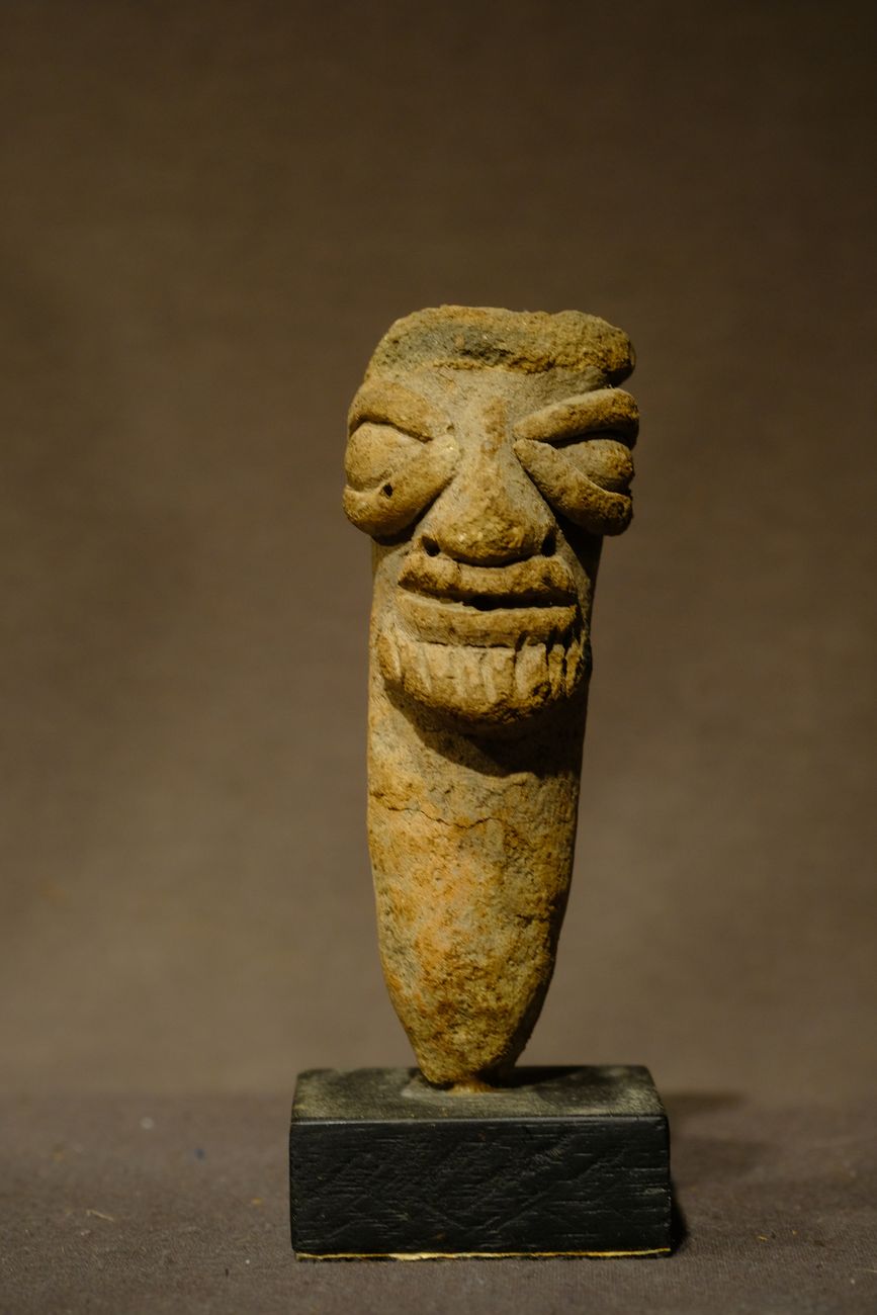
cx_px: 438
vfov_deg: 22.6
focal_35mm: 90
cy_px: 658
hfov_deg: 15.2
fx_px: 3288
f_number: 5.6
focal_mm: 60
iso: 800
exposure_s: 1/52
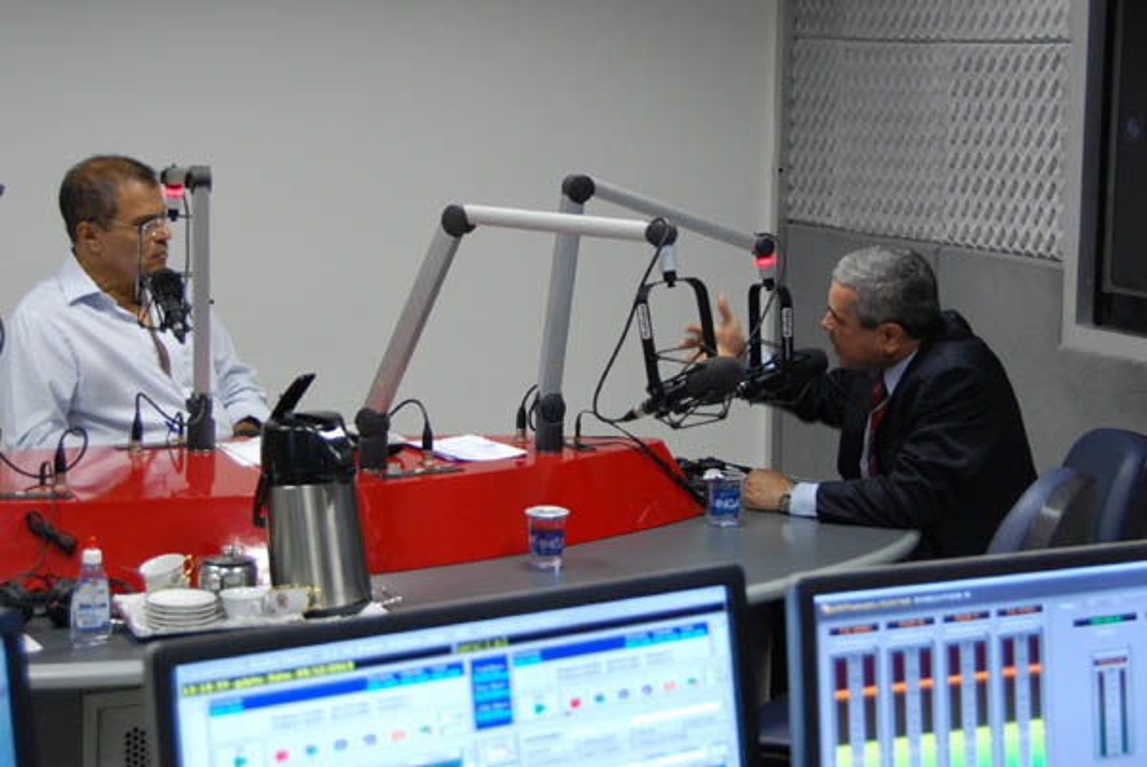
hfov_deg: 37.8
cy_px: 384
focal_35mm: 52
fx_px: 1674
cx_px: 574
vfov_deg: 25.8
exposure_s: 1/25
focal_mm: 35
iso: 800
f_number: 4.8
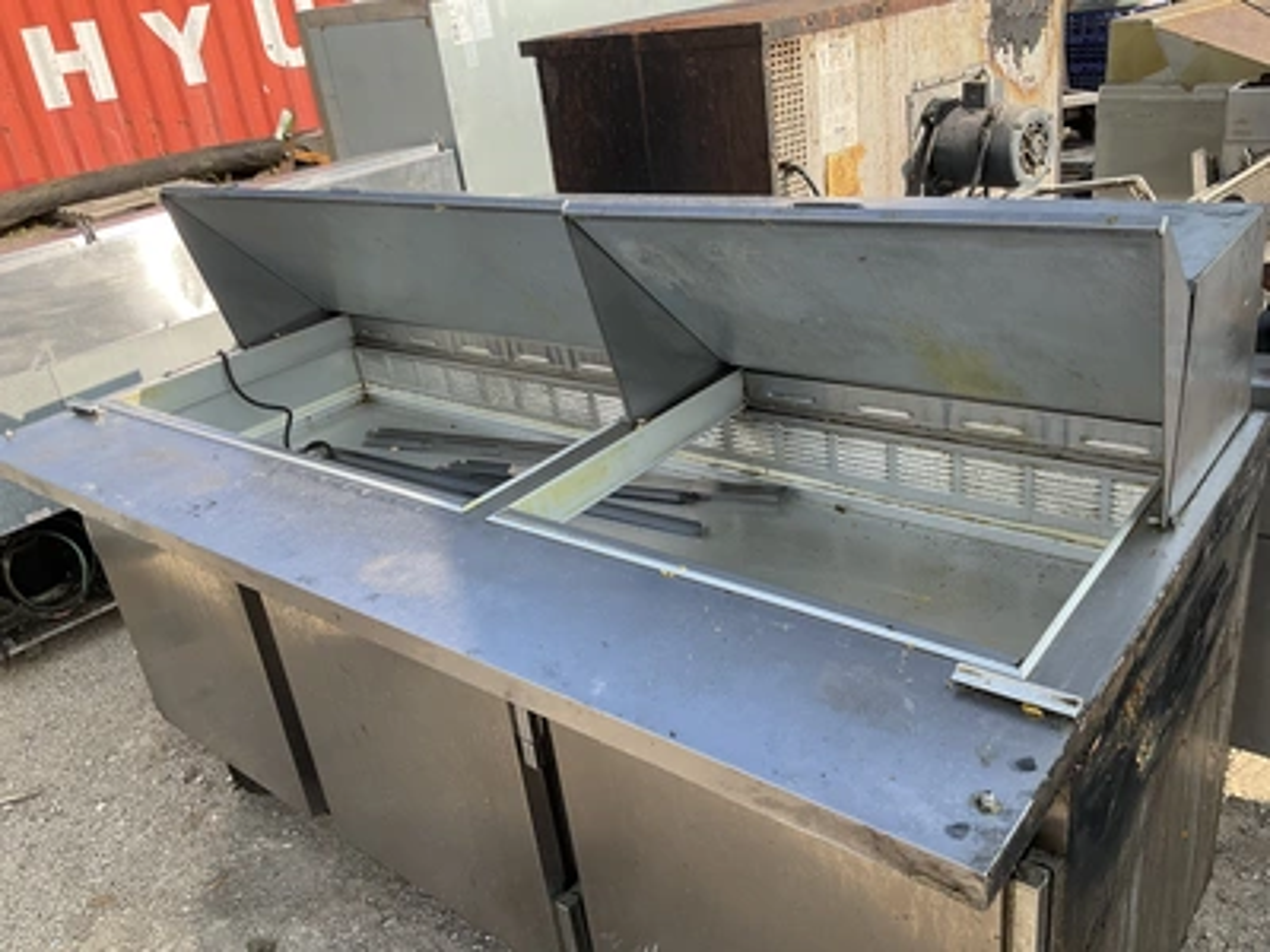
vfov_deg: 48.2
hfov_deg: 61.7
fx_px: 1064
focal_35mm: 29
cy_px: 476
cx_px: 635
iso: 25
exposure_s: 1/580
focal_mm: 3
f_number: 1.8
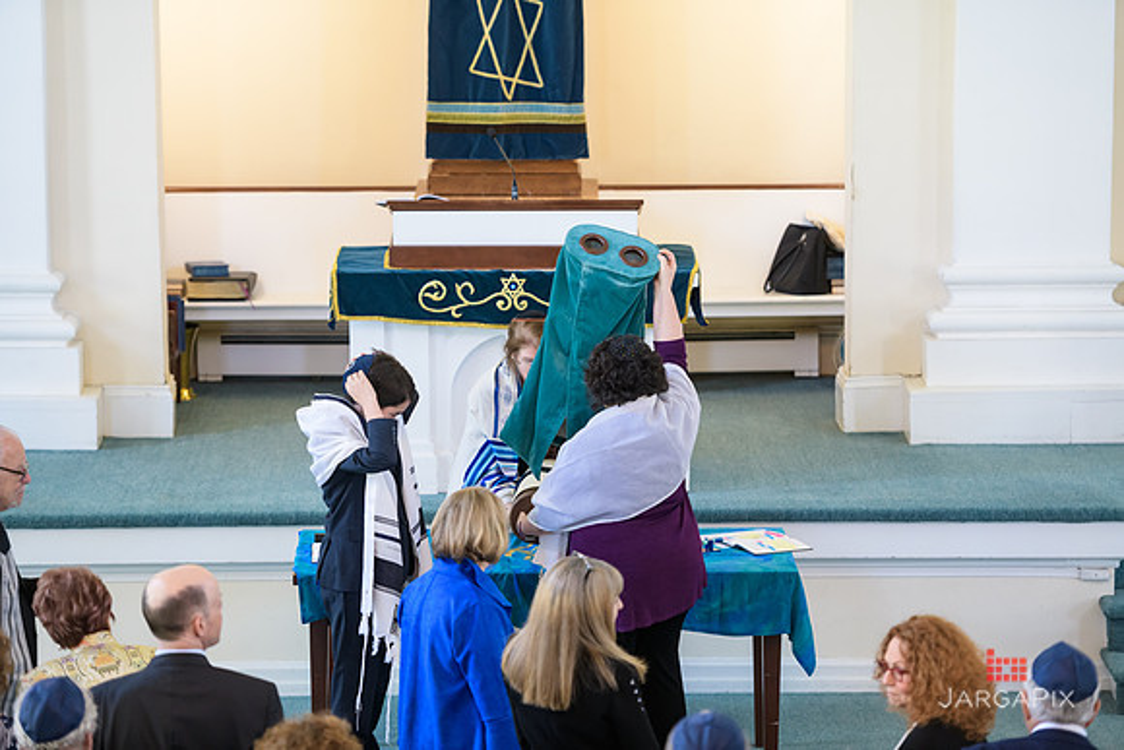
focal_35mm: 135
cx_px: 562
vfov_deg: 10.2
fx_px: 4216
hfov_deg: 15.2
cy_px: 375
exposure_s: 1/125
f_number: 3.2
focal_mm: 135
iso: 1250
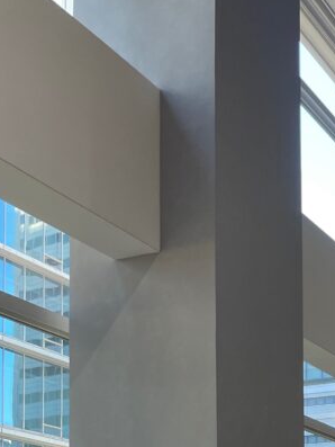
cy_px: 565
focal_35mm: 67
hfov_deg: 20.3
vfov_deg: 25.4
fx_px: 864
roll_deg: -0.4
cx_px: 420
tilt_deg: +4.1
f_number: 1.6
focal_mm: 4.2
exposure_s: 1/100
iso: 100
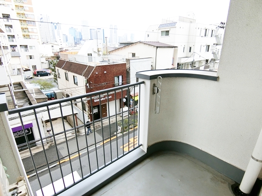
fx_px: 144
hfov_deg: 84.7
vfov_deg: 68.7
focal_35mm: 19
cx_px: 131
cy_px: 98
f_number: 2.7
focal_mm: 4.06
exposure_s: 1/400
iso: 80
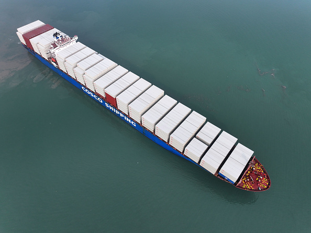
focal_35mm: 24
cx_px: 156
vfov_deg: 56.8
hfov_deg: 71.6
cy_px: 116
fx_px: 216
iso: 110
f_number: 2.8
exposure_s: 1/800
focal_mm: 12.29
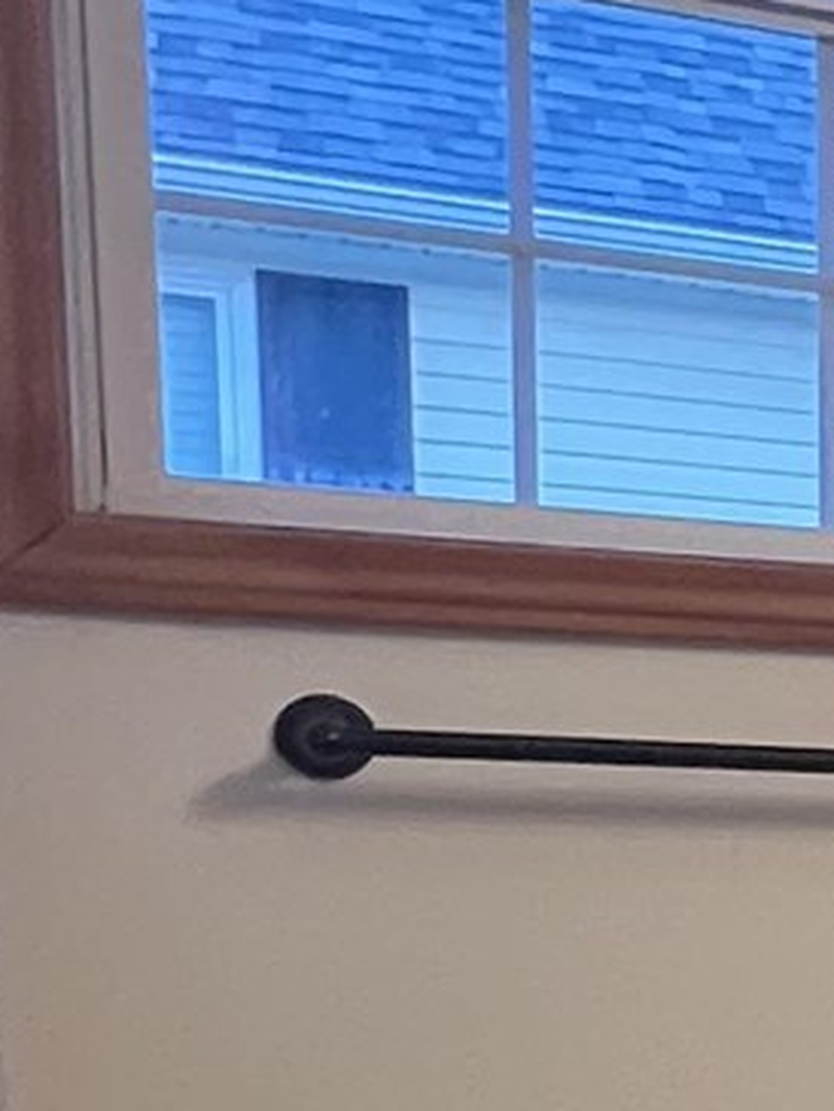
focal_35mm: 82
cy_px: 1111
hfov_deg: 11.7
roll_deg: -3.4
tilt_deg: -8.9
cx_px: 2389
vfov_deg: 22.9
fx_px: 2633
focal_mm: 1.57
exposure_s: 1/60
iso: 400
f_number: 1.8
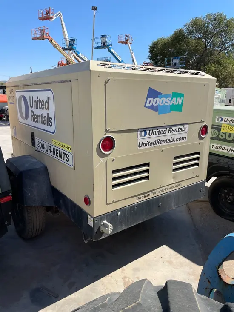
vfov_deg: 67.3
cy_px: 156
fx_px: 234
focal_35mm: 26
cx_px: 117
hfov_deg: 53.1
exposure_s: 1/3861
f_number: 1.6
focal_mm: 4.2
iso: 50
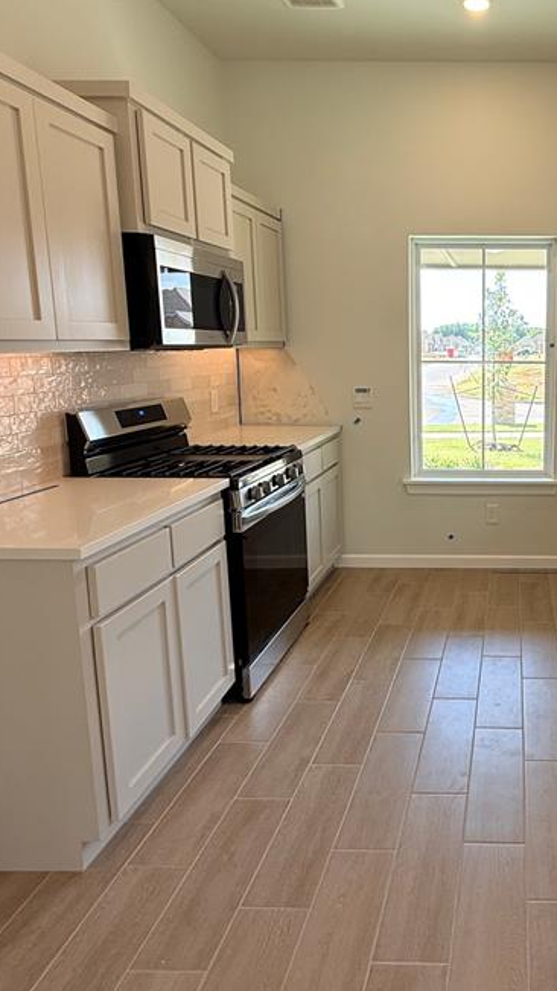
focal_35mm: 24
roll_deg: -0.5
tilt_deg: -8.2
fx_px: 630
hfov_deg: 43.1
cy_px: 434
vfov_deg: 76.0
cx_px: 513
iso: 80
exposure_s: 1/120
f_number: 2.2
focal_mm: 2.22
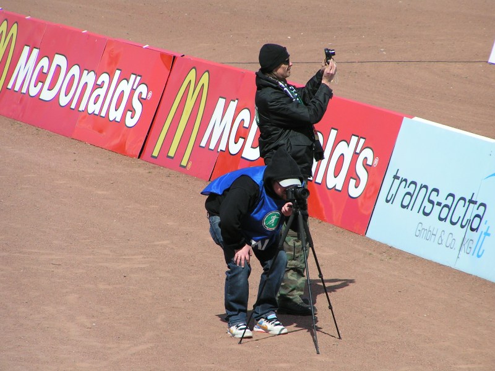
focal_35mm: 340
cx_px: 248
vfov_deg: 4.4
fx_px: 4862
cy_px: 186
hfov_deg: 5.8
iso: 50
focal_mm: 52
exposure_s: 1/640
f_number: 5
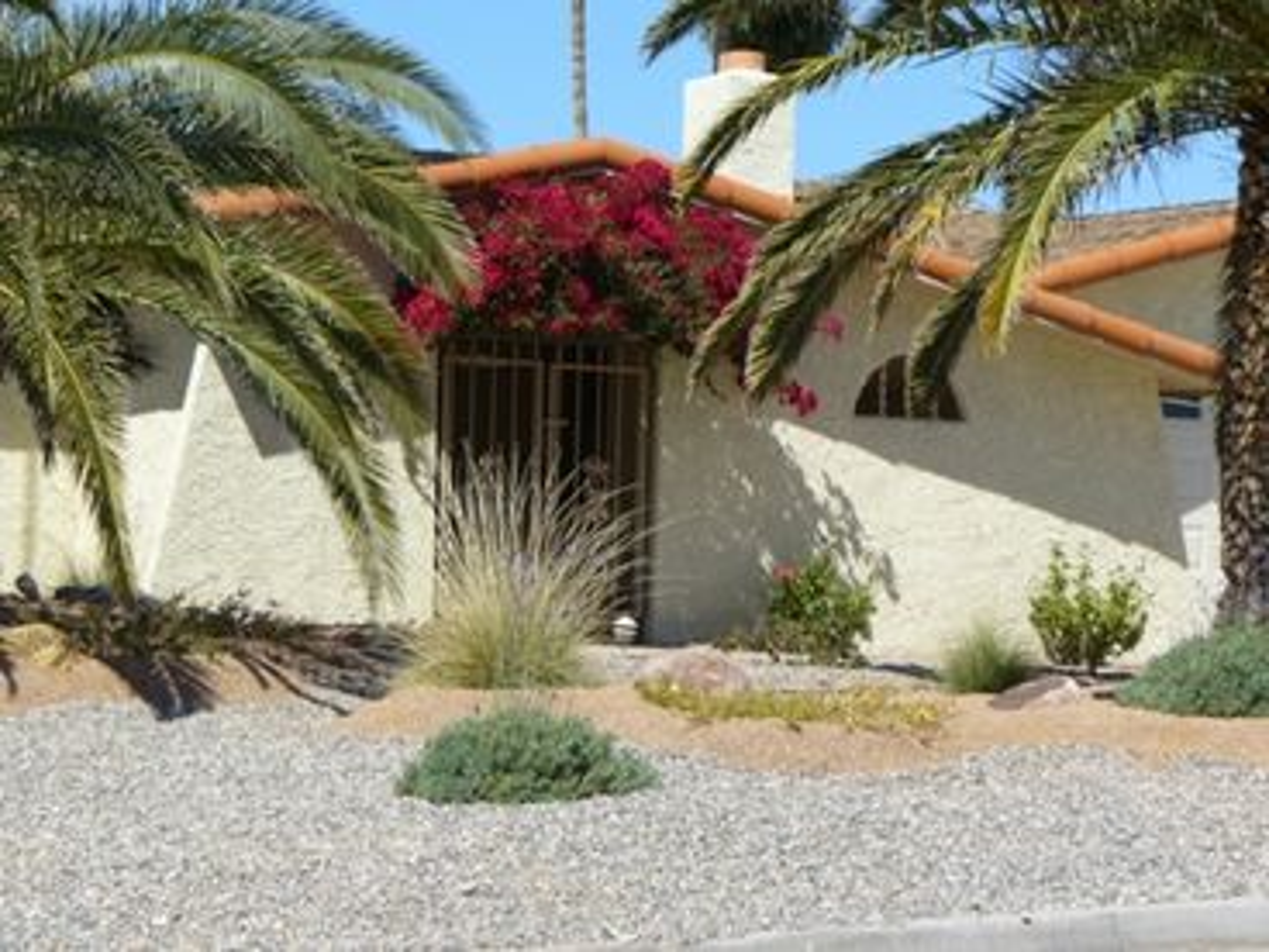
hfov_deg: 15.5
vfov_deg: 11.7
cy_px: 476
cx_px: 634
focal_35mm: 127
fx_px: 4656
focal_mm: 21
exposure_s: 1/320
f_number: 7.4
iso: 100
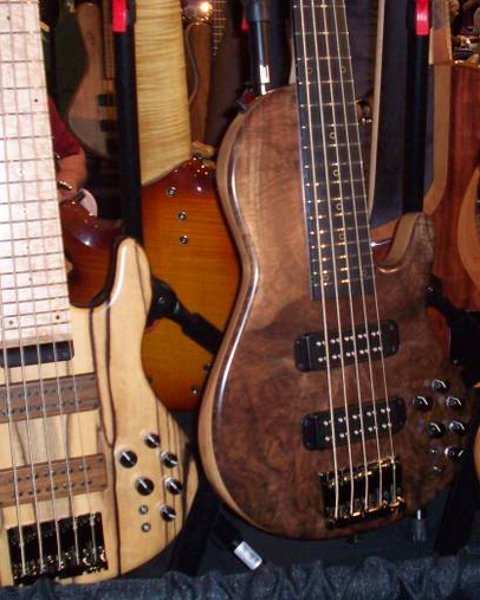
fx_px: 1012
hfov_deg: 26.6
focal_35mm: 57
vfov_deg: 33.0
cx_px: 301
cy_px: 278
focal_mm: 6.2
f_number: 2.8
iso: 160
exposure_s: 1/45
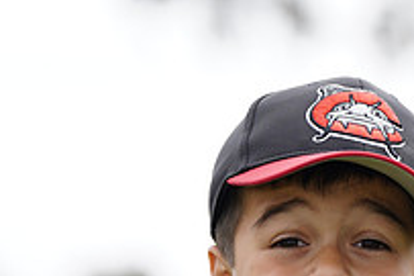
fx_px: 6366
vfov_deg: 2.5
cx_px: 291
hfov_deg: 3.7
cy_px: 427
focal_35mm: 554
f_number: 5.6
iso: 100
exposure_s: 1/250
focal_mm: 194
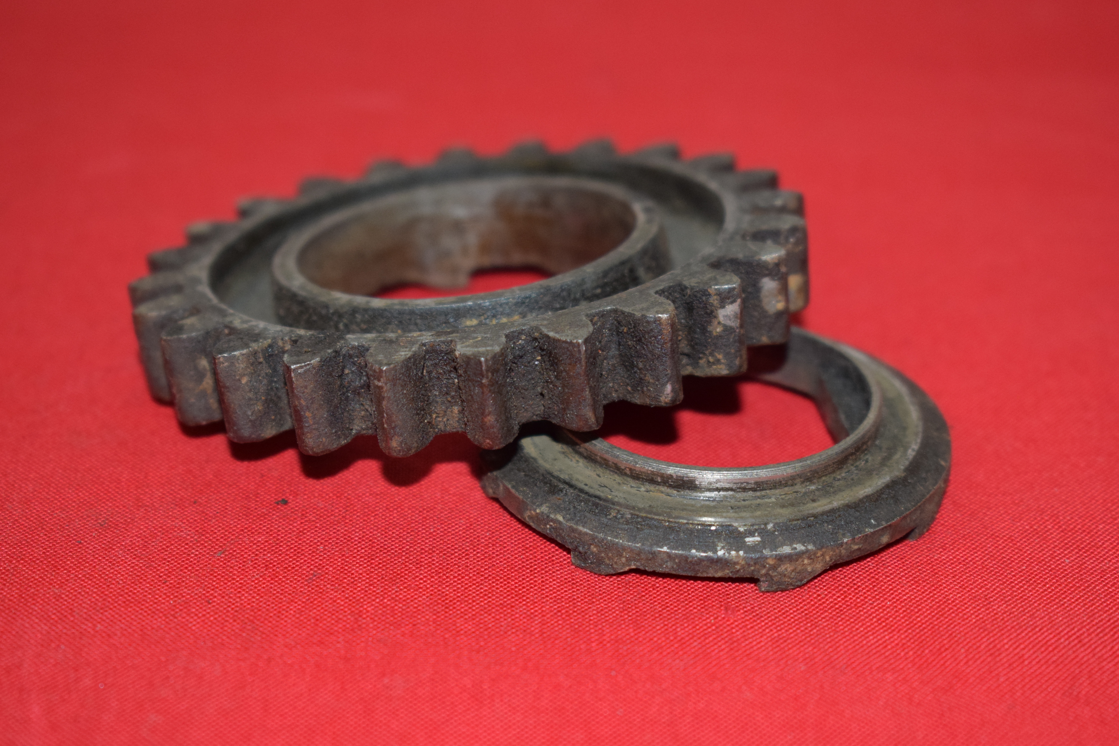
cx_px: 560
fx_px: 2565
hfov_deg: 24.6
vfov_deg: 16.6
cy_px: 373
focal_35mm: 82
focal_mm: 55
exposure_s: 1/200
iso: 1250
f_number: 5.6
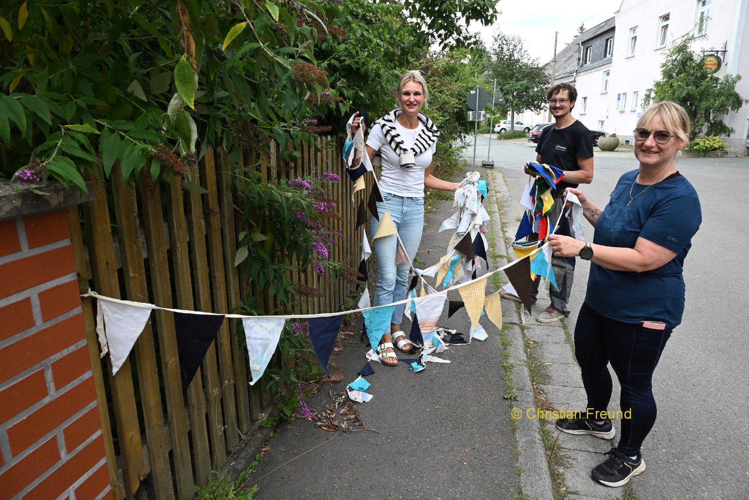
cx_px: 374
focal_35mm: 24
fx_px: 500
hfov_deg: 73.7
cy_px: 250
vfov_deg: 53.2
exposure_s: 1/160
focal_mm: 24
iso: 800
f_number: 8
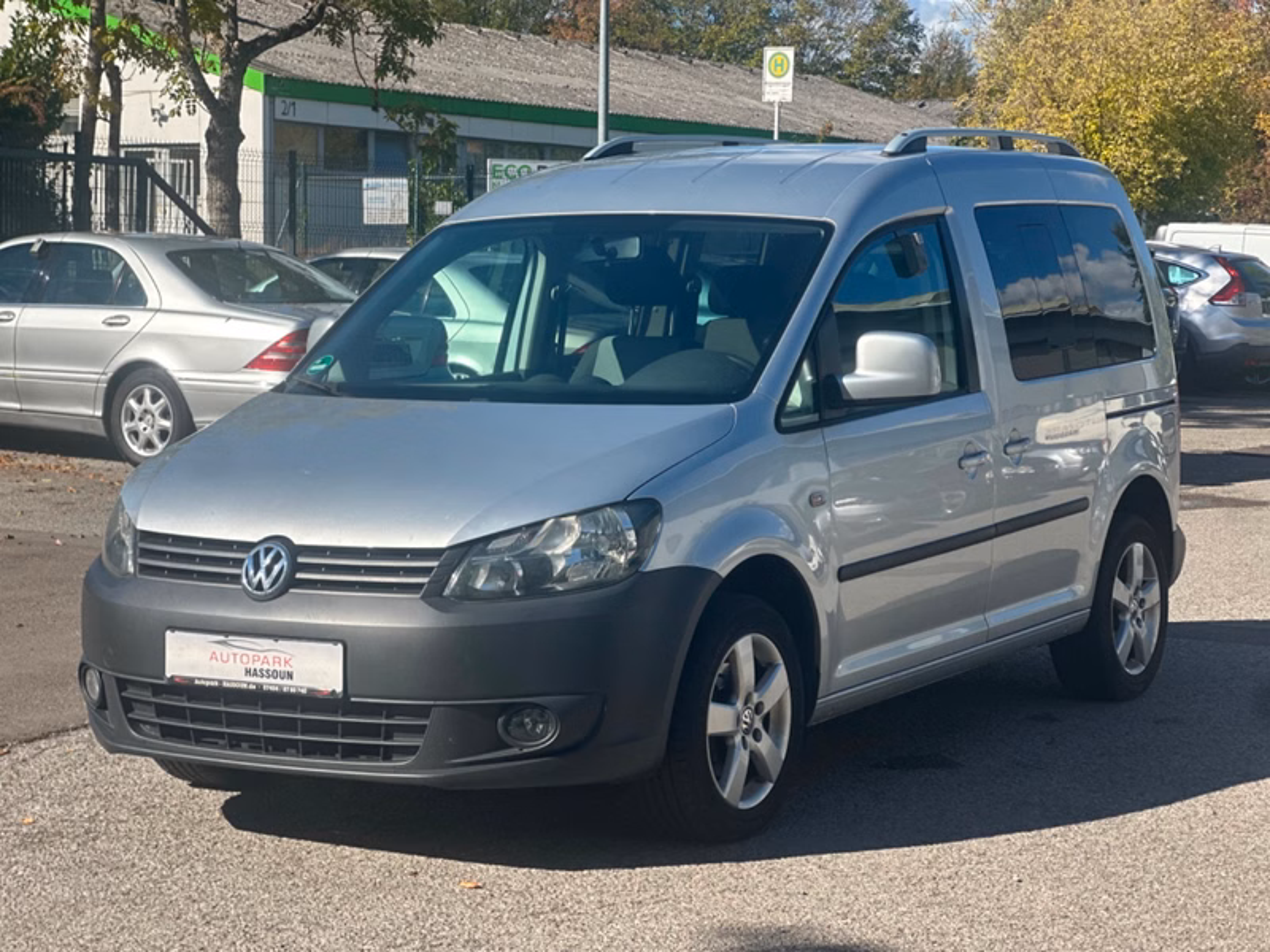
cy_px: 476
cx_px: 635
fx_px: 2825
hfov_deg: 25.3
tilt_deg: -2.7
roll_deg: -0.4
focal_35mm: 77
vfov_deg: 19.1
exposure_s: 1/558
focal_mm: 9
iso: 32
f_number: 2.8
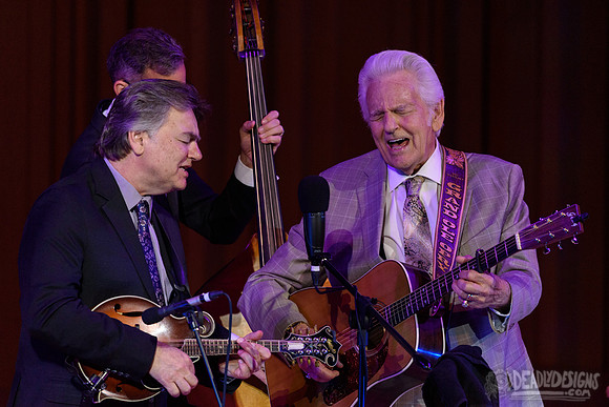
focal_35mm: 550
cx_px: 304
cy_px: 204
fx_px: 9306
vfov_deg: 2.5
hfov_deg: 3.7
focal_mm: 550
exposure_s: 1/500
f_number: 6.3
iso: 2500
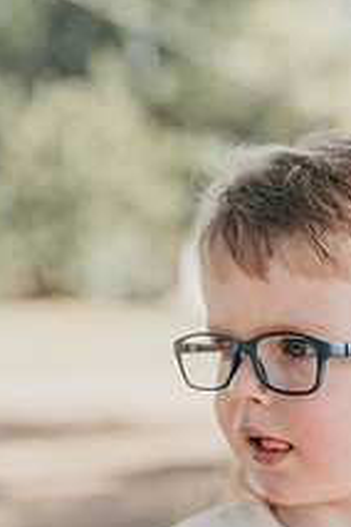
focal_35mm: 74
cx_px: 225
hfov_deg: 18.4
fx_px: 1082
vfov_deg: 27.3
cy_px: 307
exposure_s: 1/1000
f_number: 1.8
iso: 50
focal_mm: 35
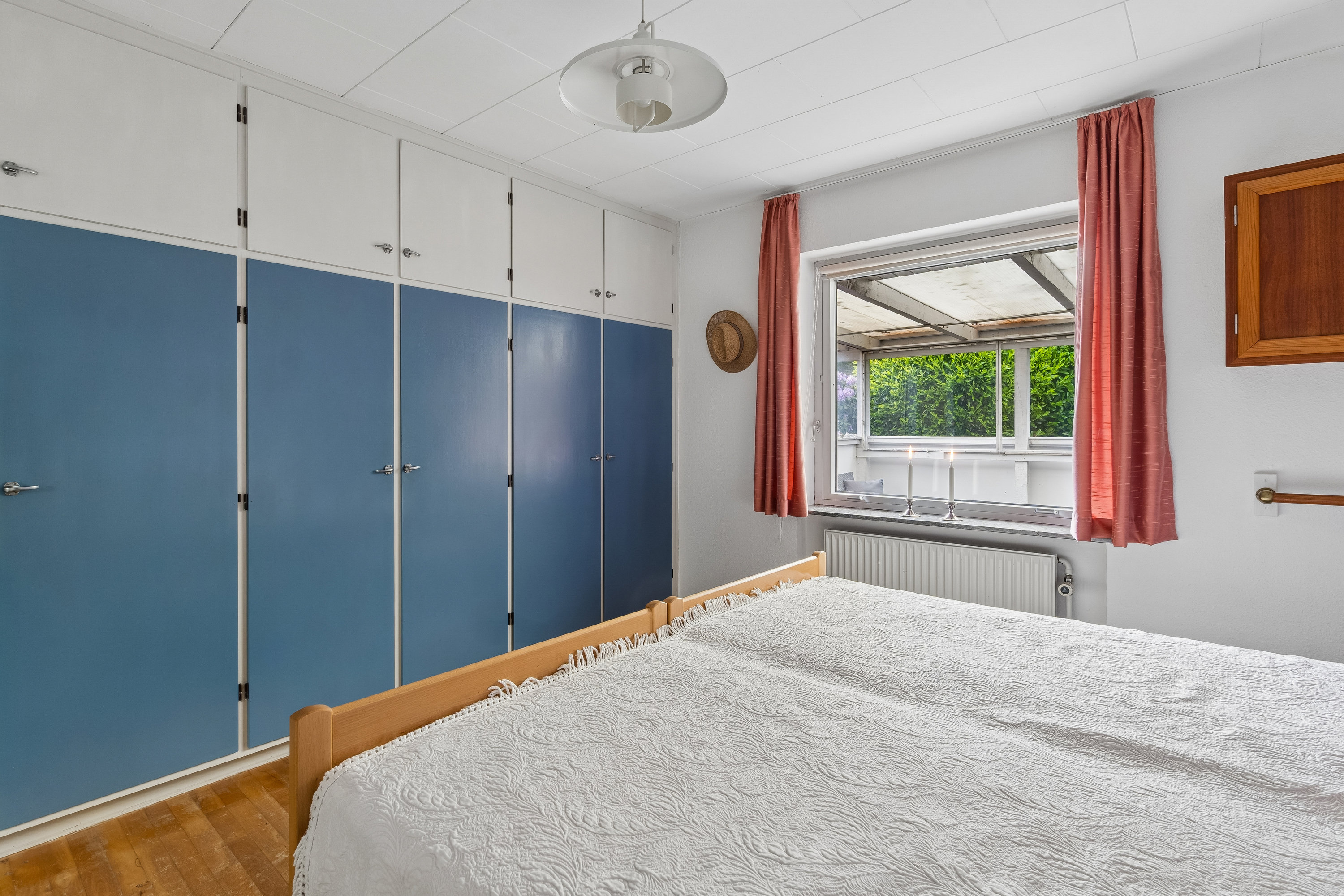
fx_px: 616
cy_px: 448
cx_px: 672
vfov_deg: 72.1
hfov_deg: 95.0
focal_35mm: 16
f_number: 8
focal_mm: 11
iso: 200
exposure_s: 1/6
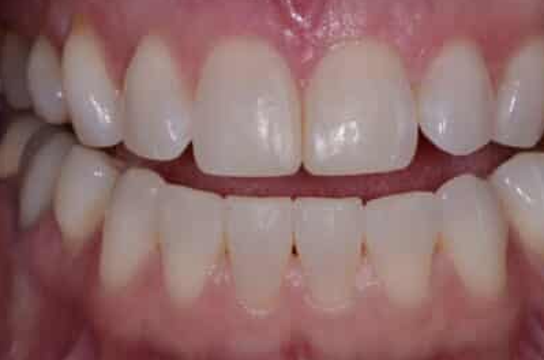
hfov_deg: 12.9
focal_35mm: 160
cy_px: 174
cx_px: 293
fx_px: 2406
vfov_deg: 8.6
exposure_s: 1/250
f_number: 25
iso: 200
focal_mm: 85
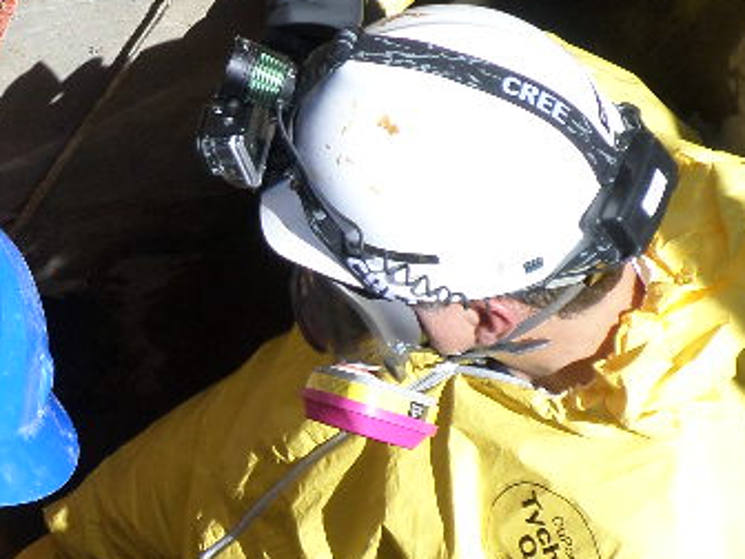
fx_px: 2819
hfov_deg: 14.6
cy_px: 499
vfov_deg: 11.3
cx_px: -113
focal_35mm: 131
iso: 80
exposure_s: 1/750
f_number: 3.2
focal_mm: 7.8
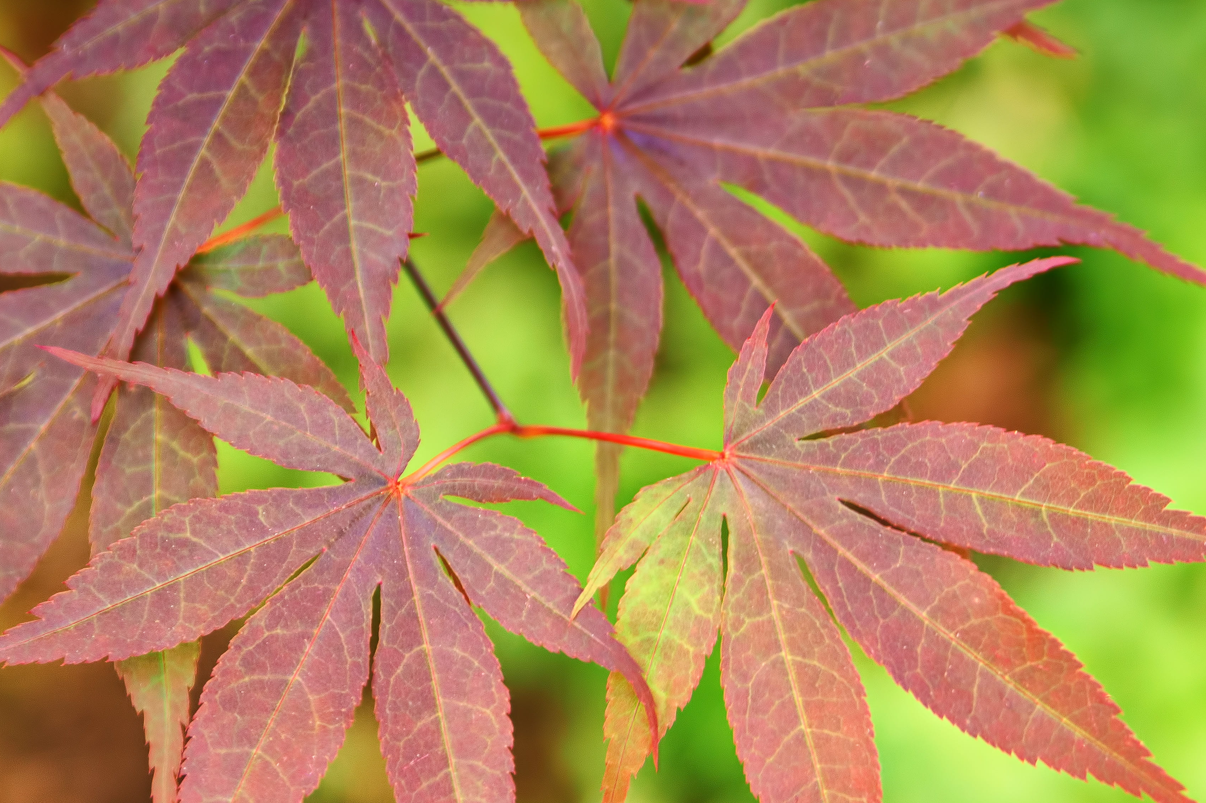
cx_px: 517
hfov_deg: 16.0
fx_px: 4279
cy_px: 497
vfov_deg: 10.7
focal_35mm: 128
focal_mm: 53
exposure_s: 1/100
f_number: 2.8
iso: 200
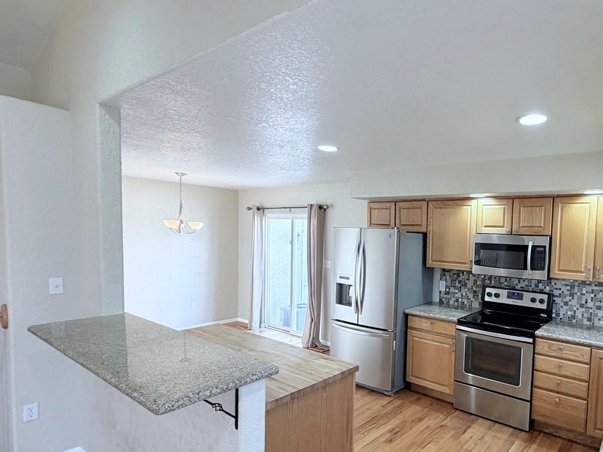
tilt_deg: -3.6
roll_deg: -2.2
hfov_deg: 74.9
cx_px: 431
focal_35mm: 21
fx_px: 366
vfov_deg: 63.1
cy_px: 262
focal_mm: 2.22
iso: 250
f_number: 2.2
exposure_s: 1/120
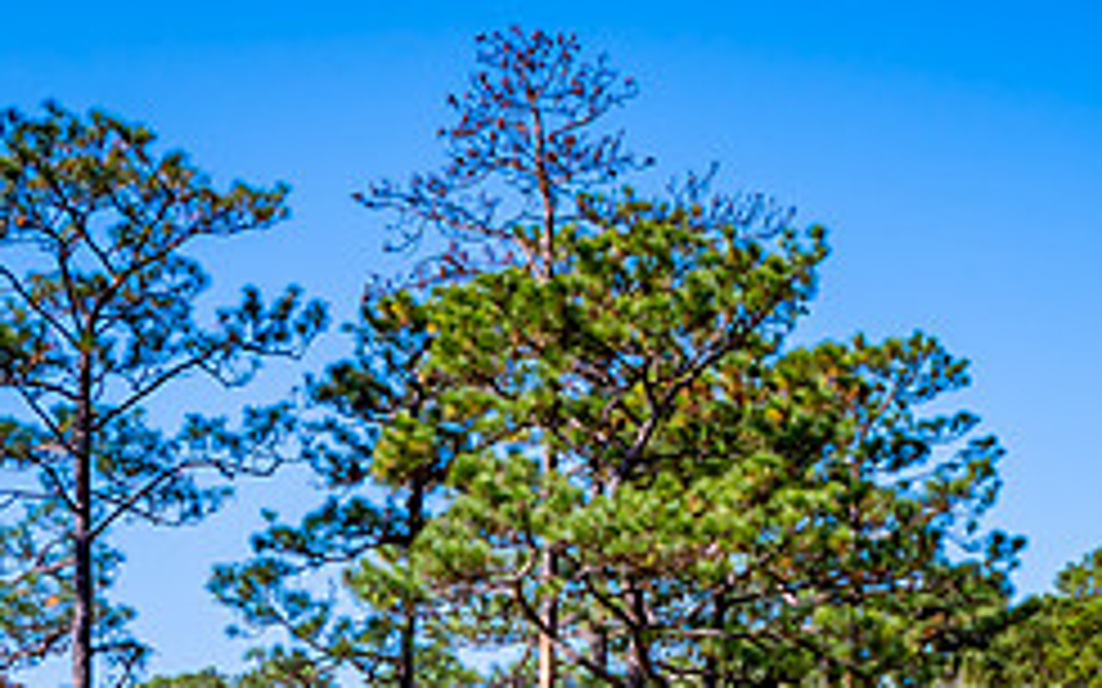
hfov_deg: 14.0
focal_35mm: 146
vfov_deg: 8.8
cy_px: 1012
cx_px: 1186
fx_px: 4384
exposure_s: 1/3200
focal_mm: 44
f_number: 2.8
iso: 200
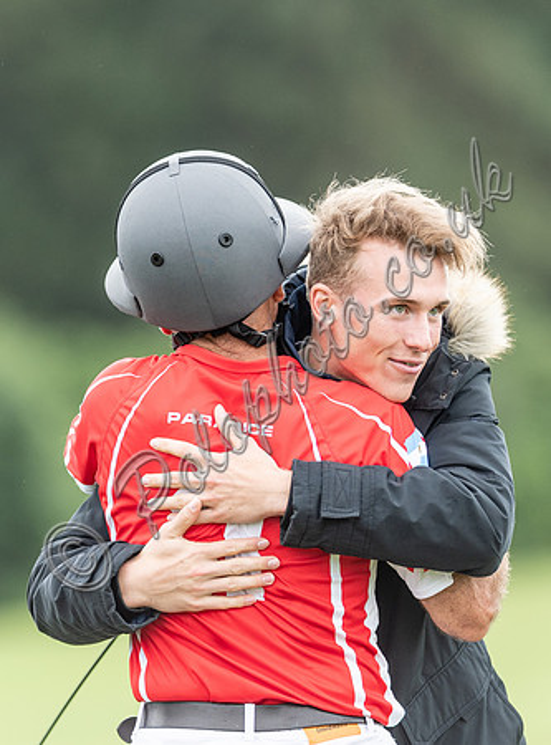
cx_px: 305
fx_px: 14087
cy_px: 374
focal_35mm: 658
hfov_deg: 2.2
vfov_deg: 3.0
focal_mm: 300
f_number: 2.8
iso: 320
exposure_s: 1/1250
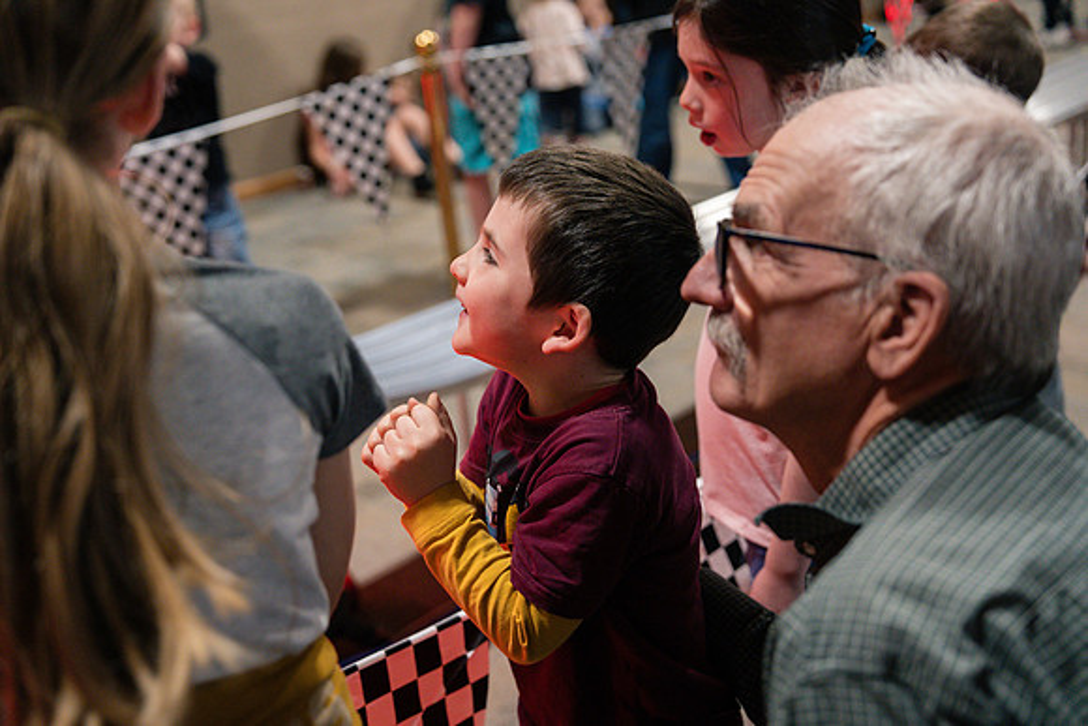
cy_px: 363
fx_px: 1390
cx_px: 544
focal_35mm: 46
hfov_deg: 42.7
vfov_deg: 29.3
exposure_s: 1/320
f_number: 2.8
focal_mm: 46
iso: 2500
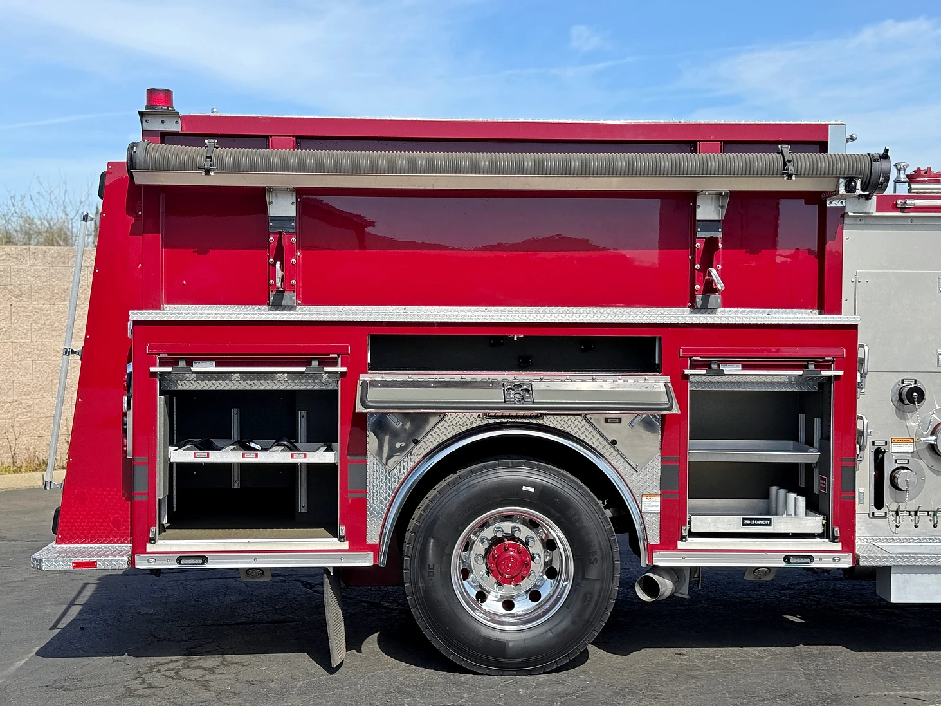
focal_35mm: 48
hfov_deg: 39.7
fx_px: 1305
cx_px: 470
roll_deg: +0.5
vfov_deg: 30.3
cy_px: 353
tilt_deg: -1.1
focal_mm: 6.76
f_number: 1.78
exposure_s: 1/3891
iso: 80
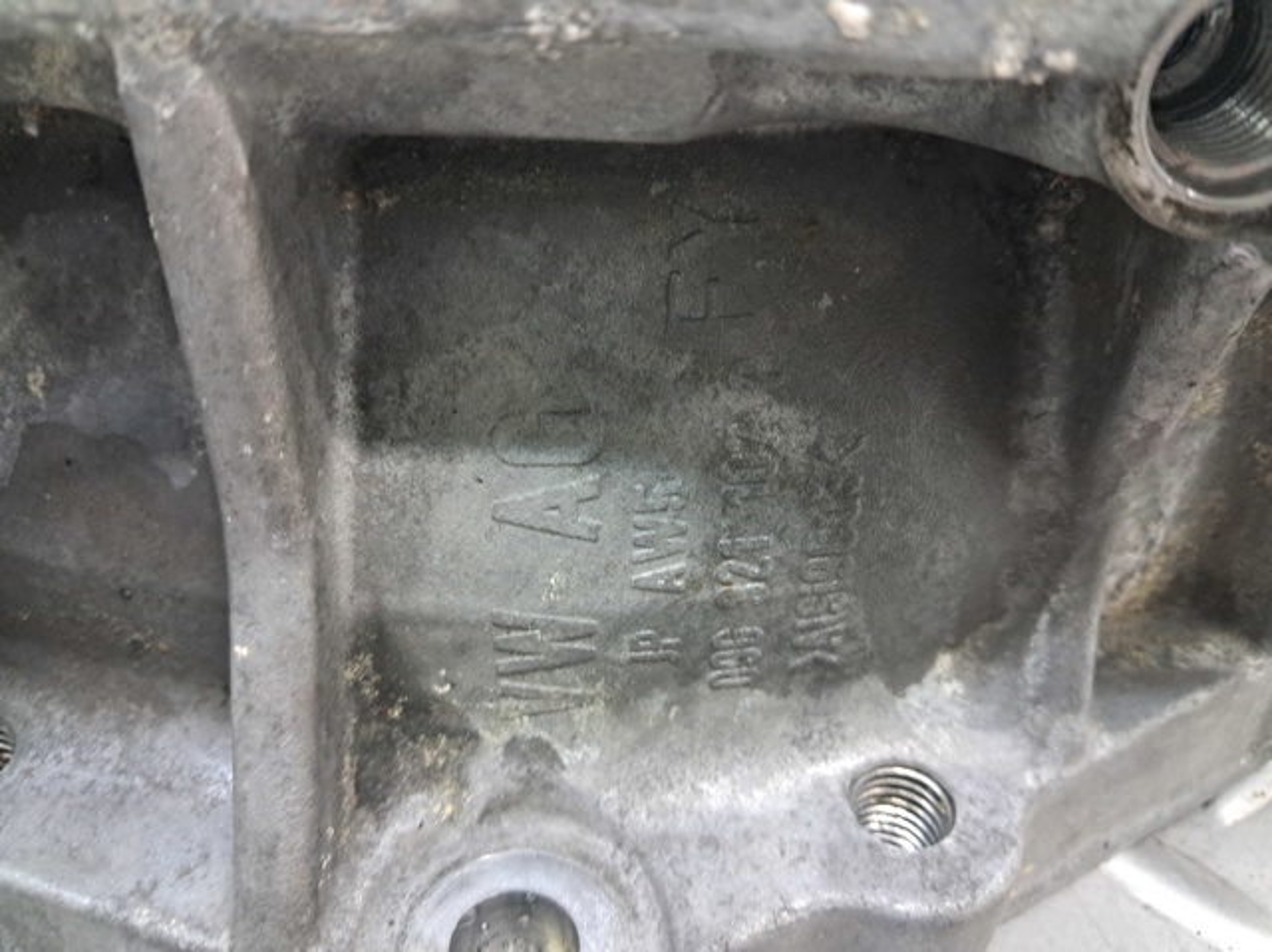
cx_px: 636
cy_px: 476
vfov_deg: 51.3
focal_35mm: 27
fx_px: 991
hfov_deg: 65.4
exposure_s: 1/50
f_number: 1.8
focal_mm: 4
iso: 500
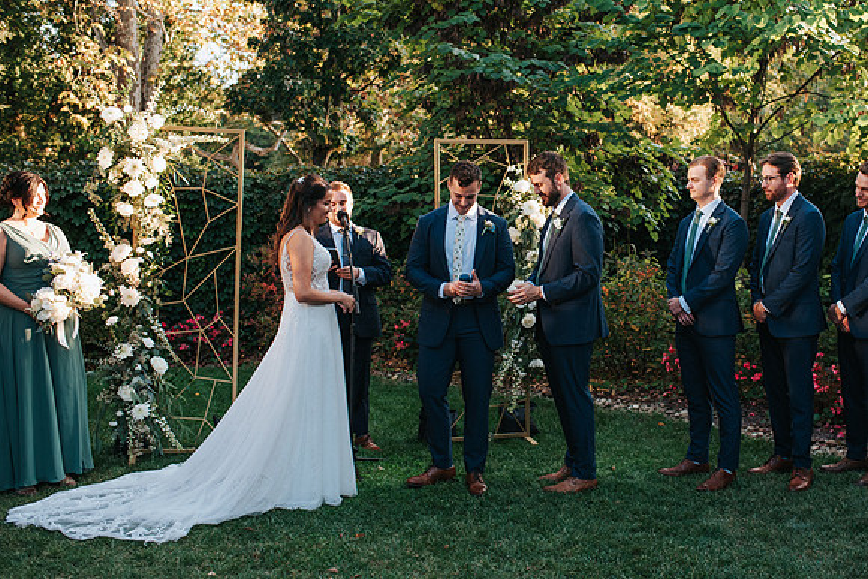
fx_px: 1106
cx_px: 544
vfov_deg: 29.3
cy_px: 286
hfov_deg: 42.5
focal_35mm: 46
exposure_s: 1/800
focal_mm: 35
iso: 1000
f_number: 3.2
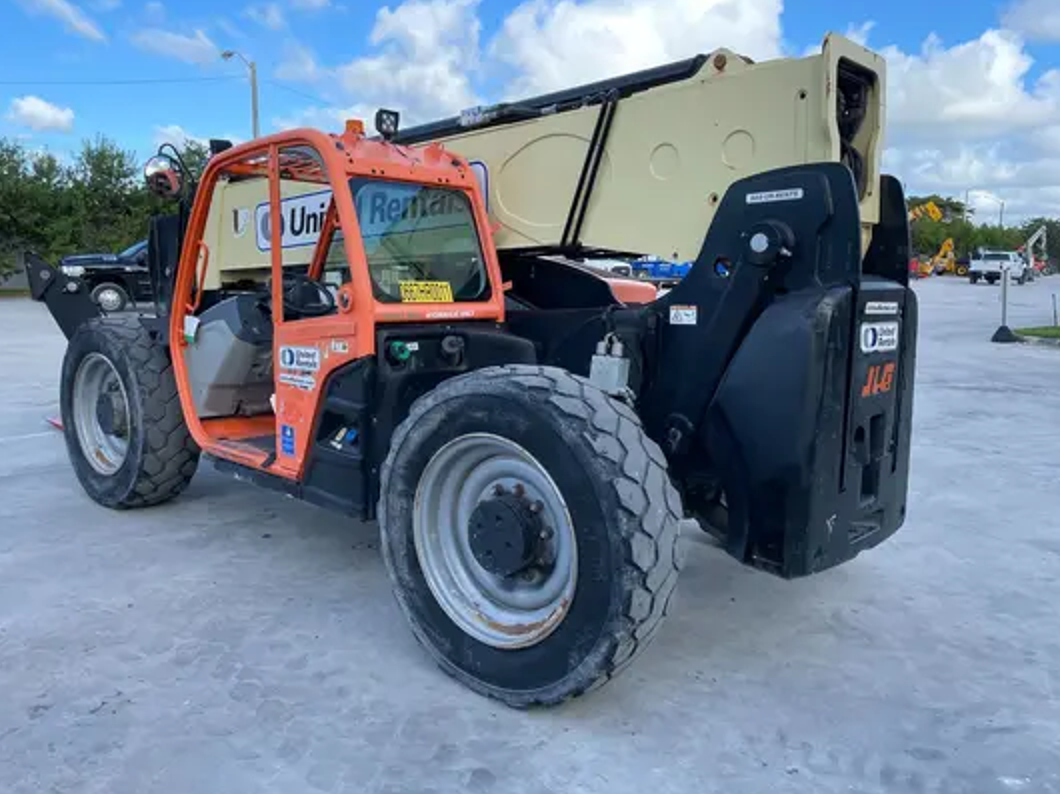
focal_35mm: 27
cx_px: 518
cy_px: 395
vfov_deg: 51.3
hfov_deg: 65.3
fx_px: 826
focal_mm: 4.2
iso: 32
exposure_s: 1/744
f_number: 1.6
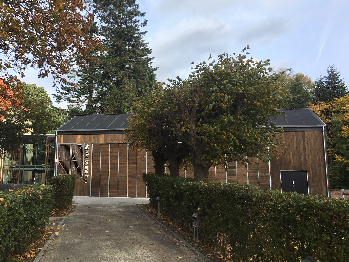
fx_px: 373
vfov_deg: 38.6
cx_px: 130
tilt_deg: +11.0
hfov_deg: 49.6
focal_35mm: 37
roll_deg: -0.4
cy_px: 111
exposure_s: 1/1451
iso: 25
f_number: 2.2
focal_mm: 4.15
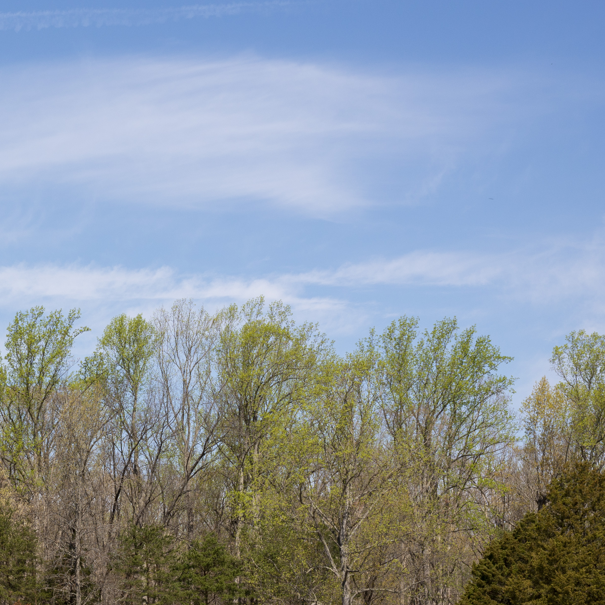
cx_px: -81
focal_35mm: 105
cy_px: 396
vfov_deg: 16.5
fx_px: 2076
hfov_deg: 16.0
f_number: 11
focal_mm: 50
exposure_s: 1/320
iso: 200
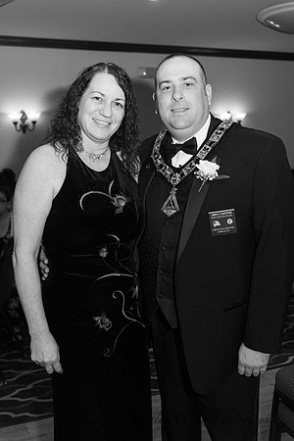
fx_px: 490
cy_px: 220
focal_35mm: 40
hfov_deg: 33.4
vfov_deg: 48.5
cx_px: 147
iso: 800
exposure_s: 1/200
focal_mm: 40
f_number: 4
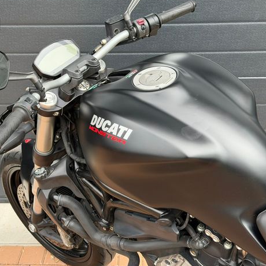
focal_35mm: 59
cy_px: 131
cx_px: 111
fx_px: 513
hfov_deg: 29.0
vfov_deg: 29.1
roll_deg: +2.2
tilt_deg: -22.6
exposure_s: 1/681
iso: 80
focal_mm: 6.76
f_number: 1.78
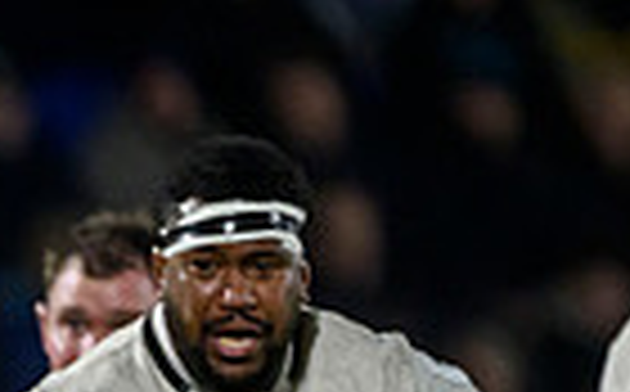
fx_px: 38450
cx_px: -972
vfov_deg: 0.6
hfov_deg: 0.9
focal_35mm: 2243
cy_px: 1064
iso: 4000
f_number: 3.2
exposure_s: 1/1600
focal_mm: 400
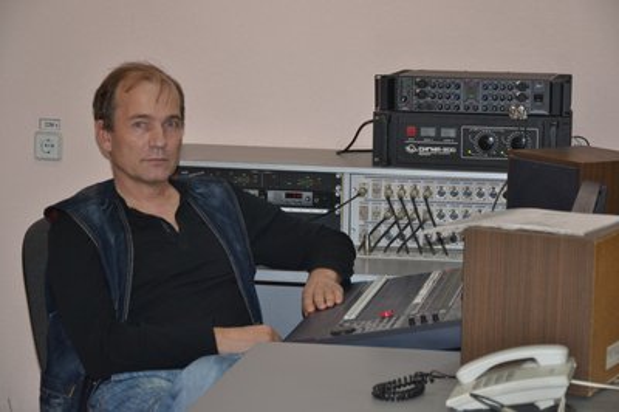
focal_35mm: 105
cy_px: 206
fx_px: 1804
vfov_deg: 13.0
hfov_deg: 19.5
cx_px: 310
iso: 800
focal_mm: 70
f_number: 5.3
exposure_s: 1/30
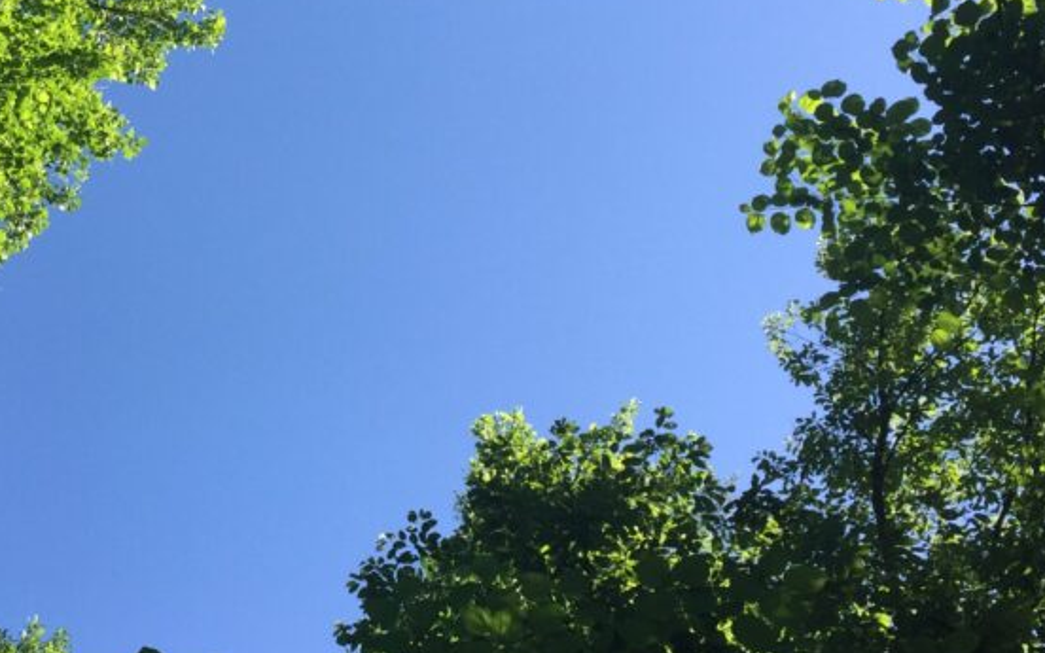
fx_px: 1623
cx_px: 203
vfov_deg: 22.7
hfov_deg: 34.5
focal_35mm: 57
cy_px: 218
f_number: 2.2
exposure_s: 1/706
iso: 32
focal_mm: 4.15
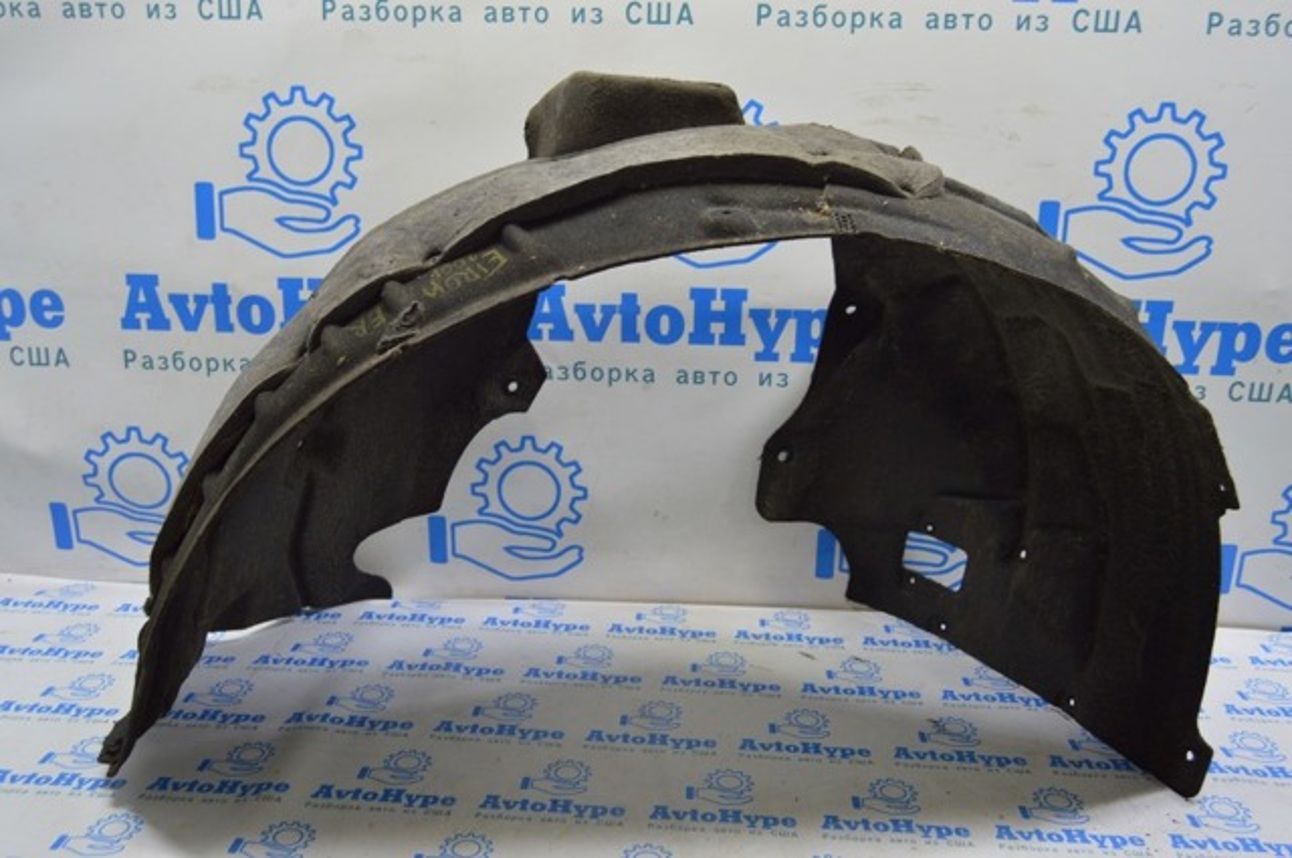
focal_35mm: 33
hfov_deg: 57.3
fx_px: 1183
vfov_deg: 39.9
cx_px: 646
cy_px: 429
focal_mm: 22
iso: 400
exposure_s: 1/20
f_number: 5.6
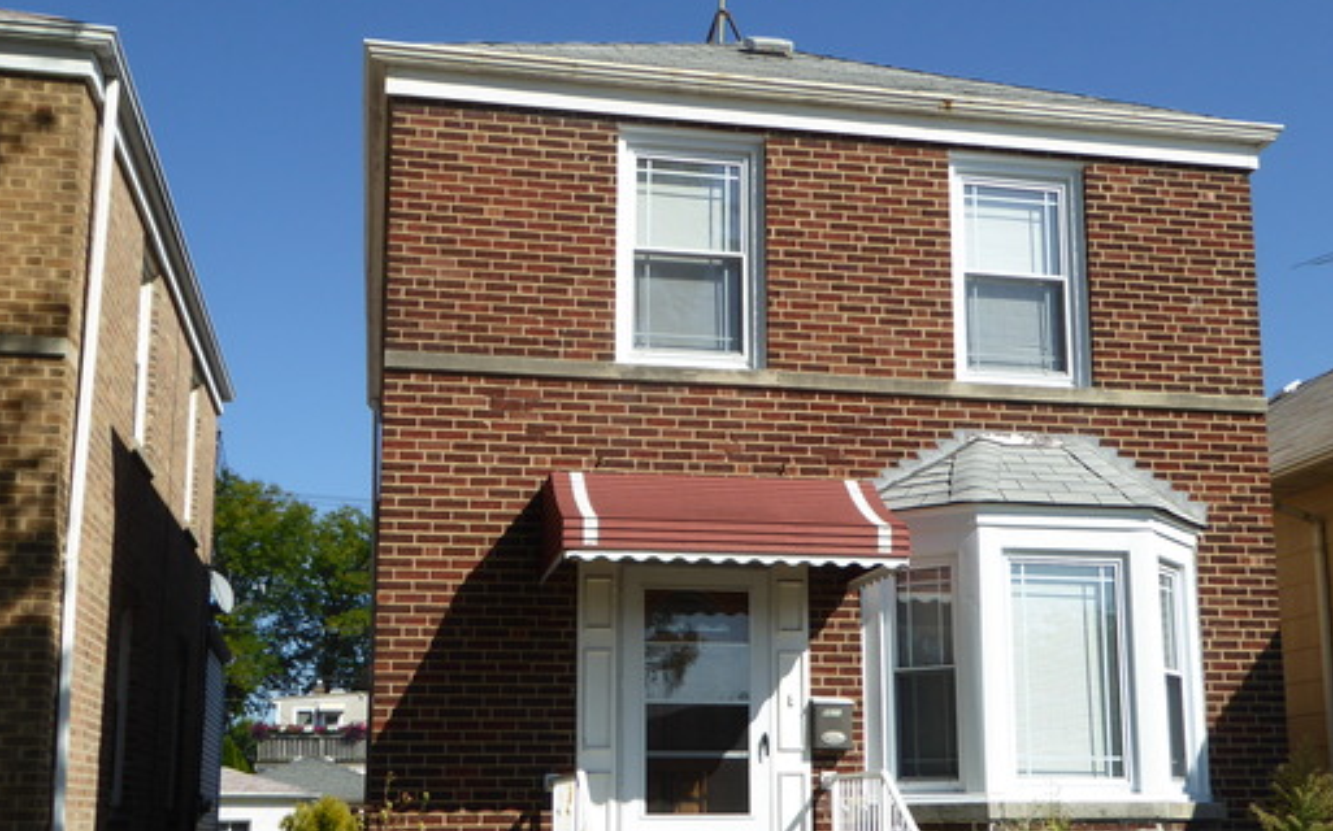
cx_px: 715
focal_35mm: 45
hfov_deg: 44.4
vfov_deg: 28.4
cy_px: 522
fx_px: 1634
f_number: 3.6
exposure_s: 1/1000
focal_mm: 5.8
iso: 100
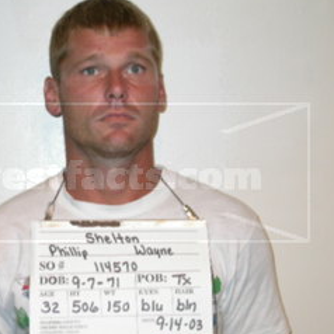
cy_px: 173
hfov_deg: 20.1
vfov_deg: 20.2
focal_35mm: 86
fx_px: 939
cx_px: 100
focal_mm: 14
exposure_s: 1/60.3
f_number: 3.2
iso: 100
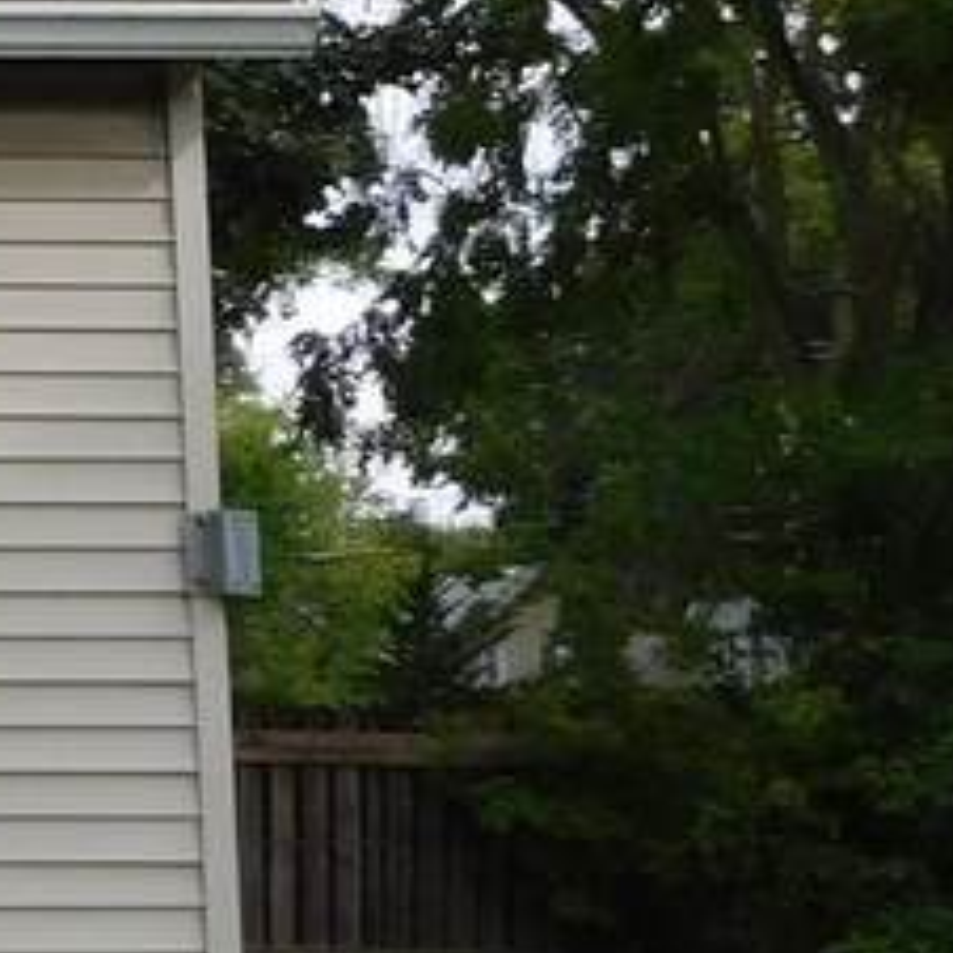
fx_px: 3582
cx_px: -1139
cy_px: 232
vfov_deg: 15.1
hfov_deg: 12.6
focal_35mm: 115
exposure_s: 1/1000
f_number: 3
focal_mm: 4
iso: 125
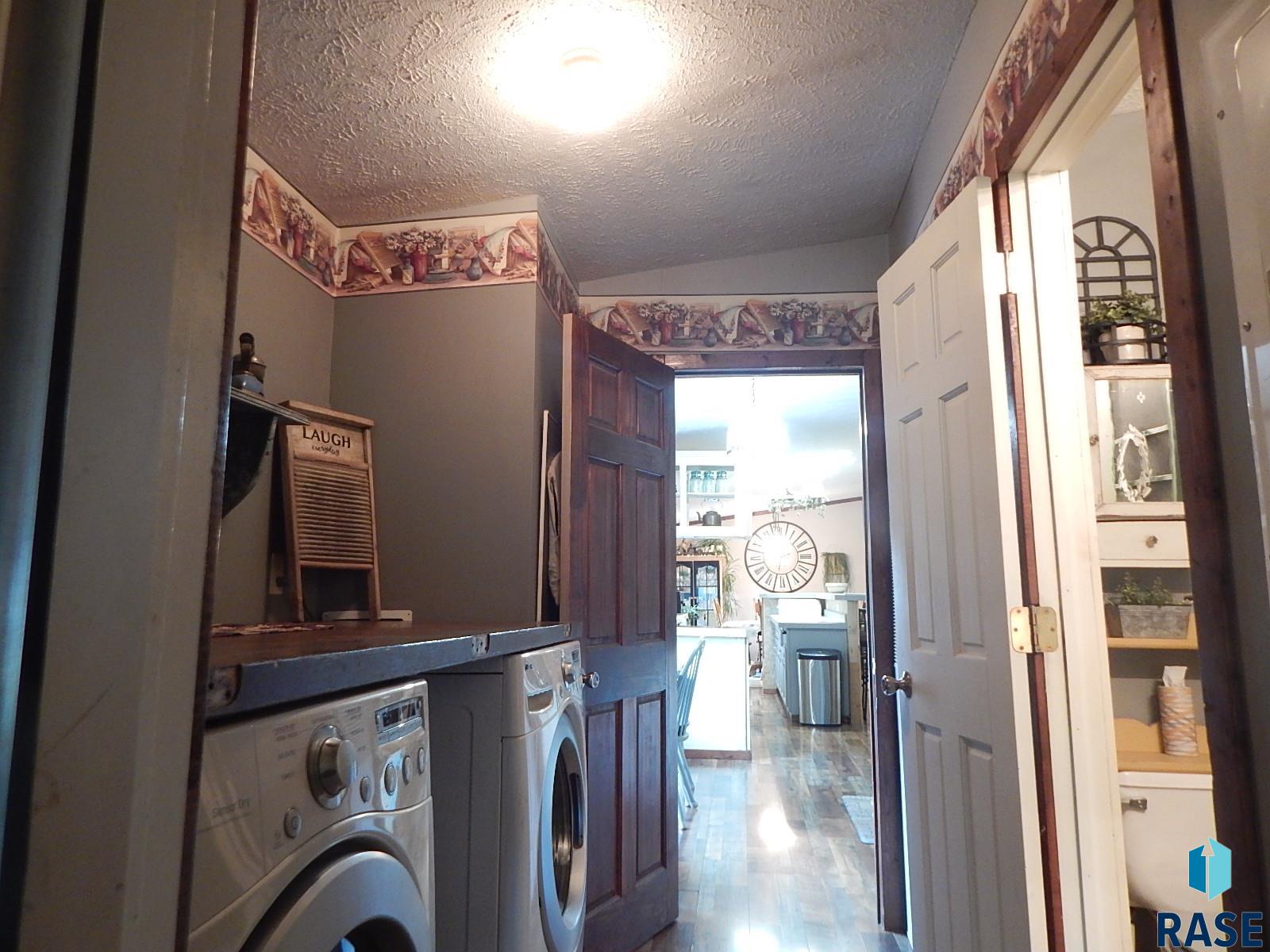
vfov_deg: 61.1
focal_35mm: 22
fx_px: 807
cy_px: 476
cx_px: 635
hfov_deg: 76.4
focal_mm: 4
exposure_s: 1/13
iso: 400
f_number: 3
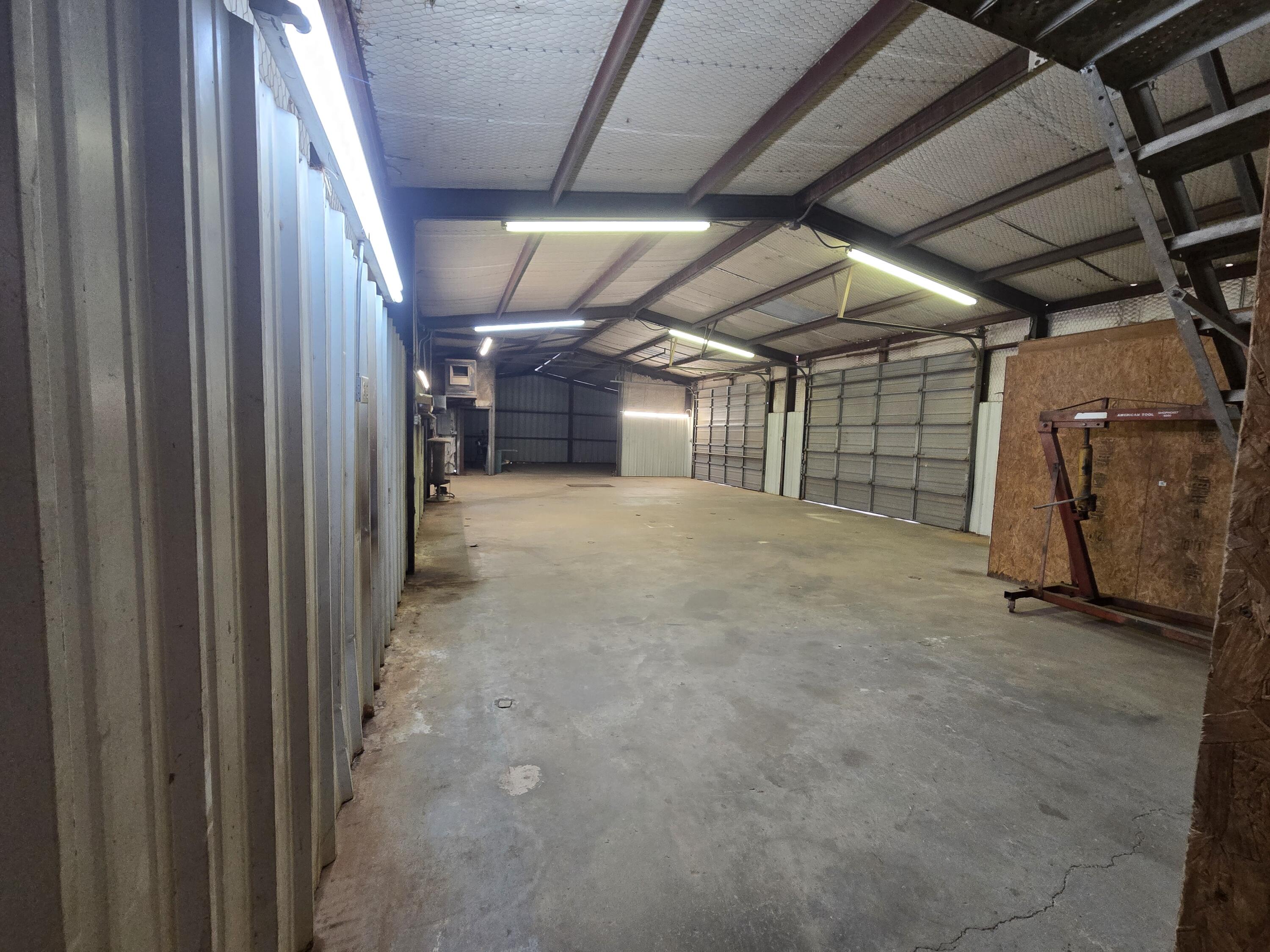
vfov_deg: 89.9
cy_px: 476
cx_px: 635
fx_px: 477
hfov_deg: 106.2
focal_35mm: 13
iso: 320
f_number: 2.2
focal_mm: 2.2
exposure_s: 1/60
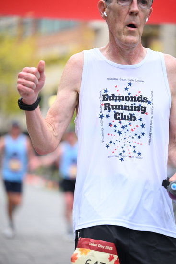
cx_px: 88
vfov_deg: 15.8
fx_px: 953
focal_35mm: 130
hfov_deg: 10.6
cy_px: 132
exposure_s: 1/2000
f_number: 2.8
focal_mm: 130
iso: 1250
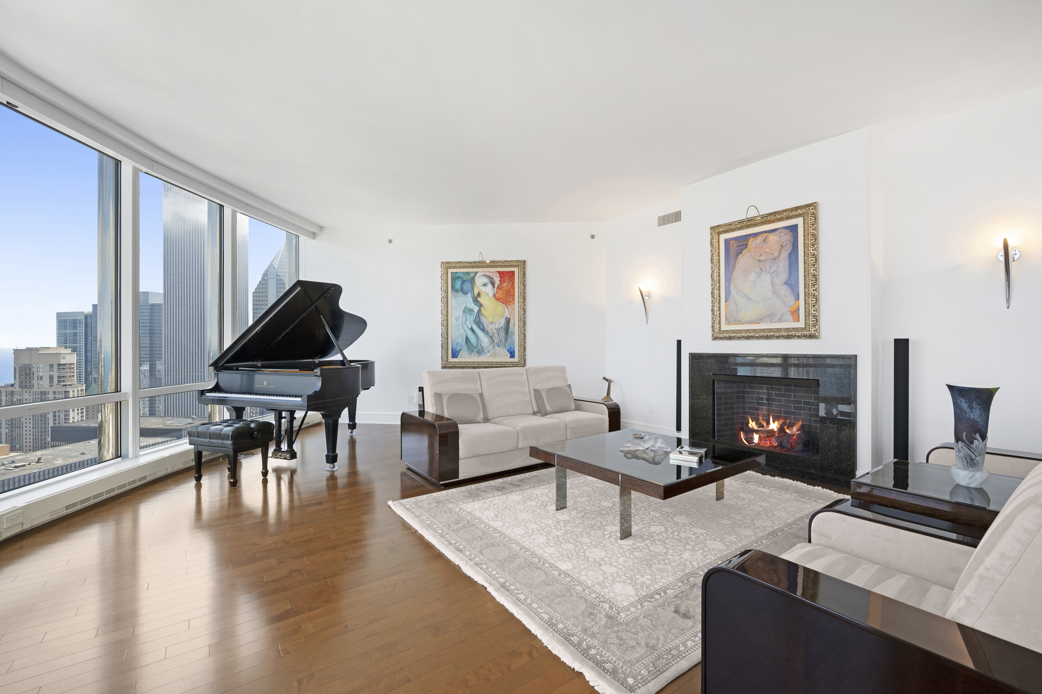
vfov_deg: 75.4
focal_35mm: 16
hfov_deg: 98.6
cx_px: 521
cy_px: 347
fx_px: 448
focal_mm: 15.5
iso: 200
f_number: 9.5
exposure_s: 1/30
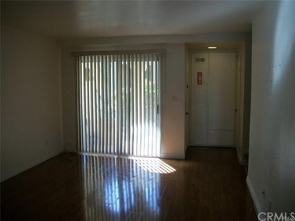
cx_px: 148
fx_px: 273
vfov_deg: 44.1
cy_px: 110
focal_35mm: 32
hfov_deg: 56.8
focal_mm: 5.7
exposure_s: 1/100
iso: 80
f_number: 2.9
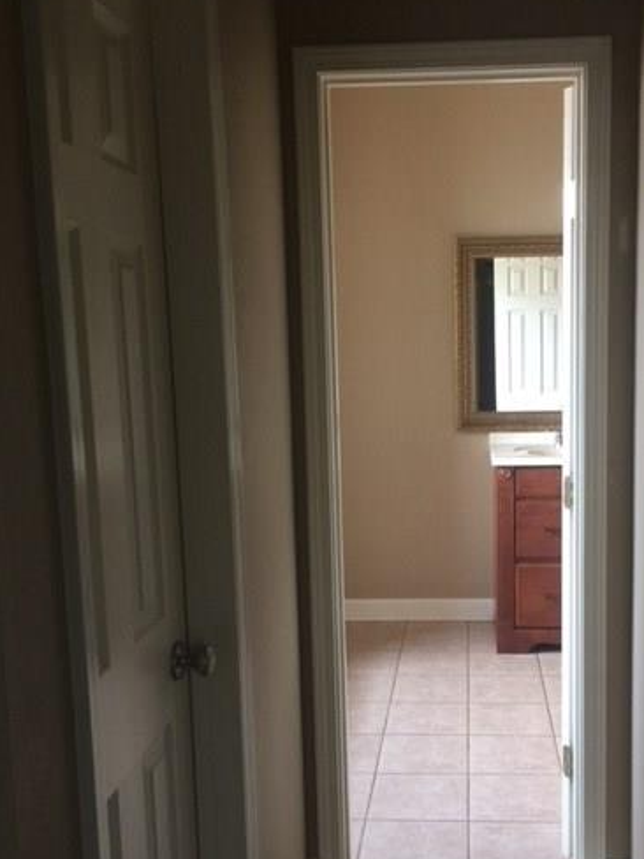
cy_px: 484
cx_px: 415
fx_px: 943
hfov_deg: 37.4
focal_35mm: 38
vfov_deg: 48.9
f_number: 2.2
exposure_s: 1/15
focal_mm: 4.15
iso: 80
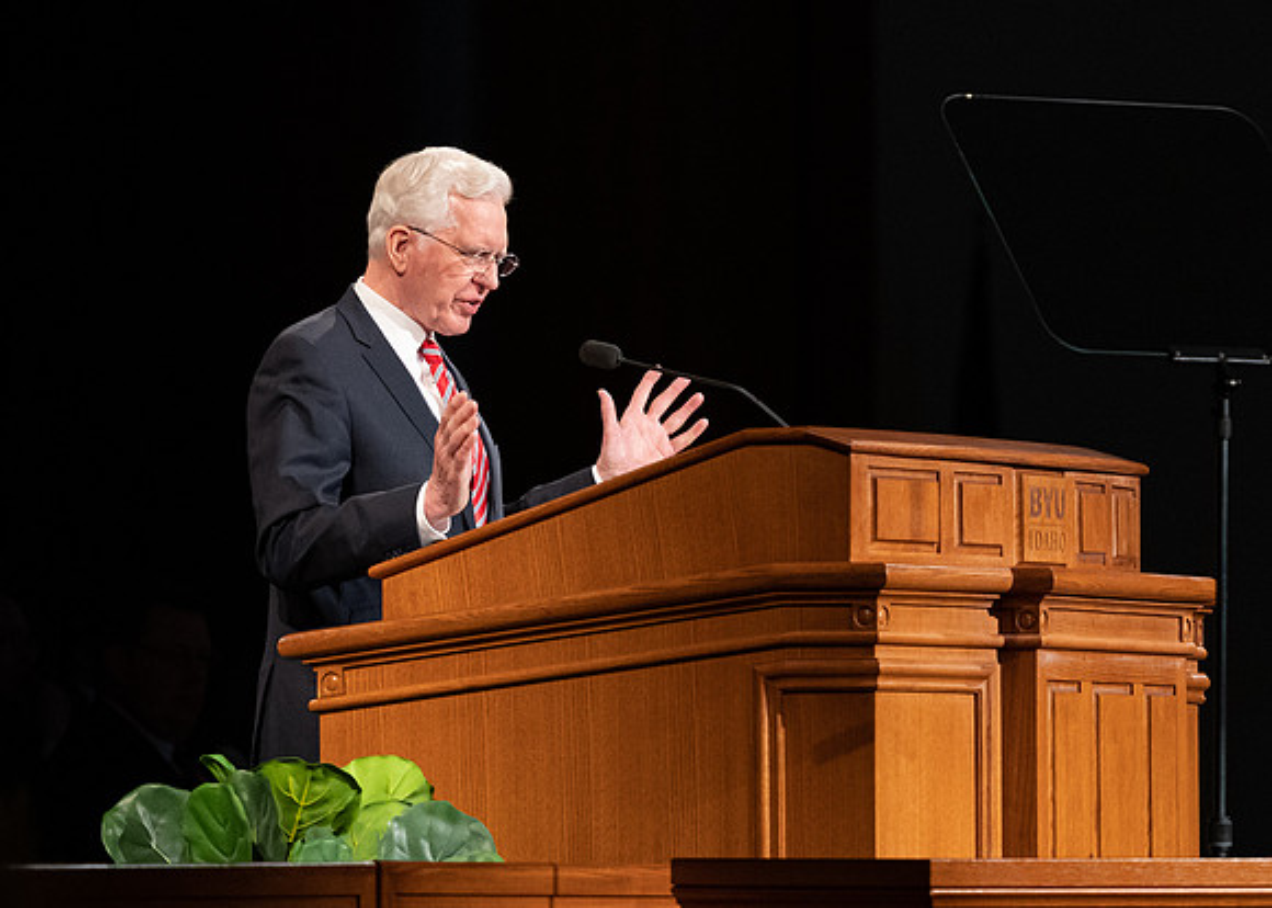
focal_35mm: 409
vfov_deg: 3.5
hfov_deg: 4.9
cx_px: 933
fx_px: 14764
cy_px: 461
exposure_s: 1/200
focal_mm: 180
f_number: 3.2
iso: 1600
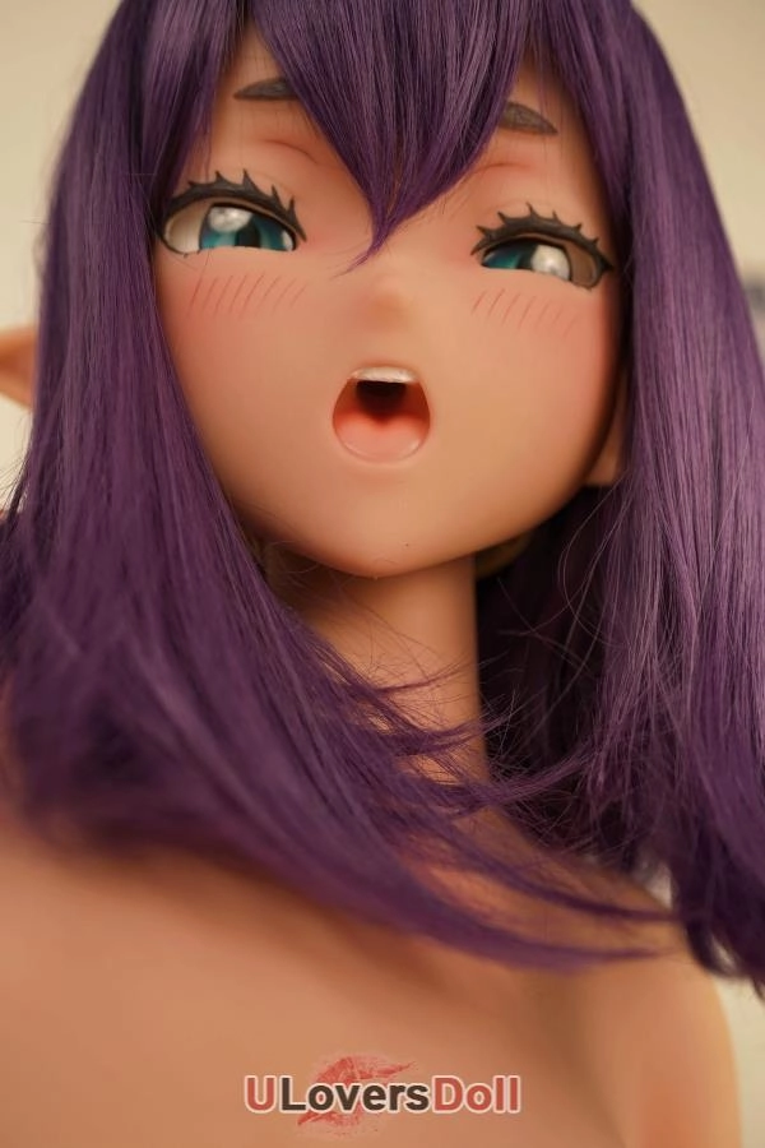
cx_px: 382
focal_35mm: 35
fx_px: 1116
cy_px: 574
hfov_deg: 37.9
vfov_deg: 54.4
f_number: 3.2
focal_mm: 35
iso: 100
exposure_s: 1/125
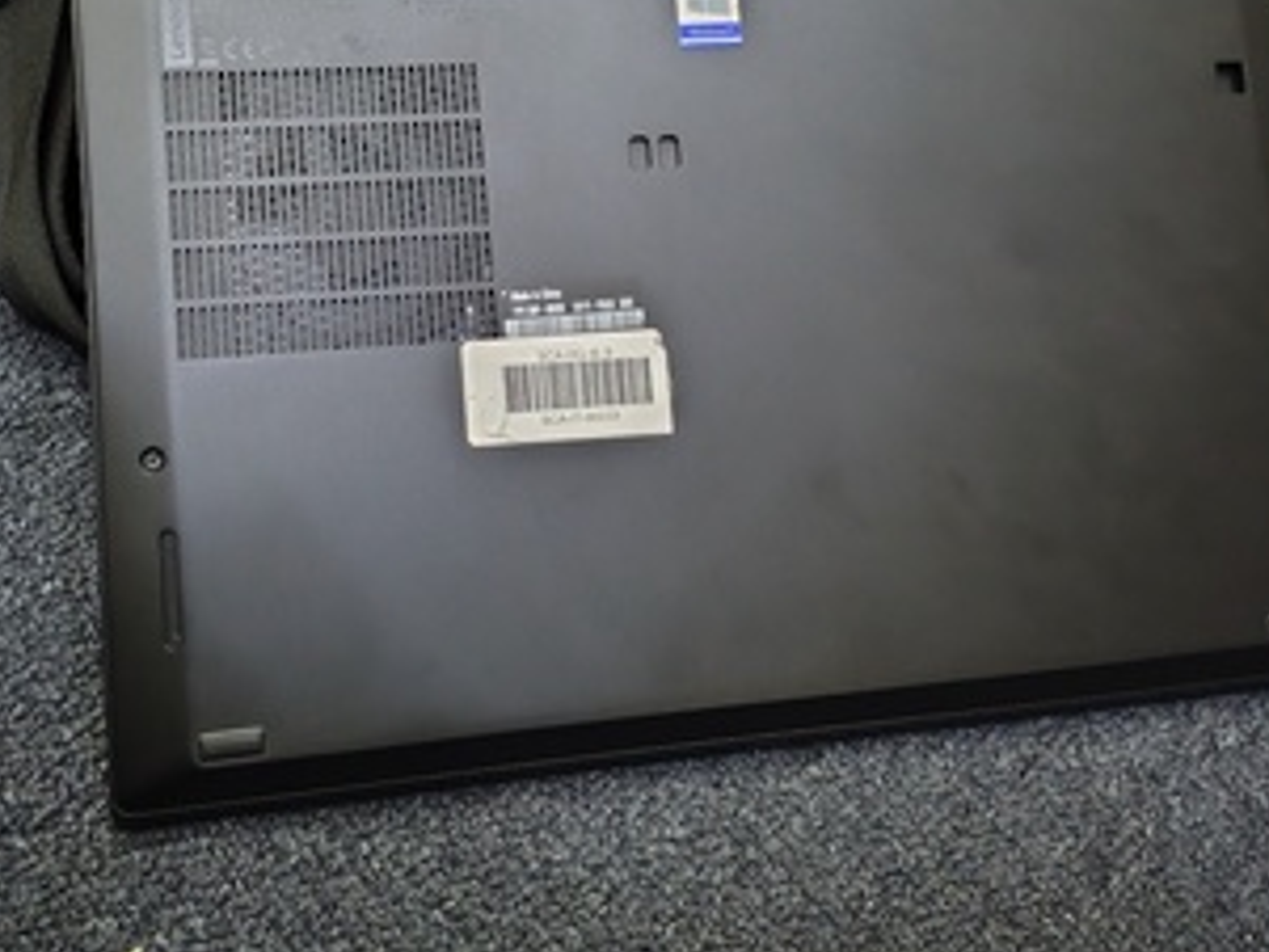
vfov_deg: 37.3
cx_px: 542
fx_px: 1394
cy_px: 305
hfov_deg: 48.8
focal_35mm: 38
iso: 6592
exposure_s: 1/30
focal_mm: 4.71
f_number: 1.7
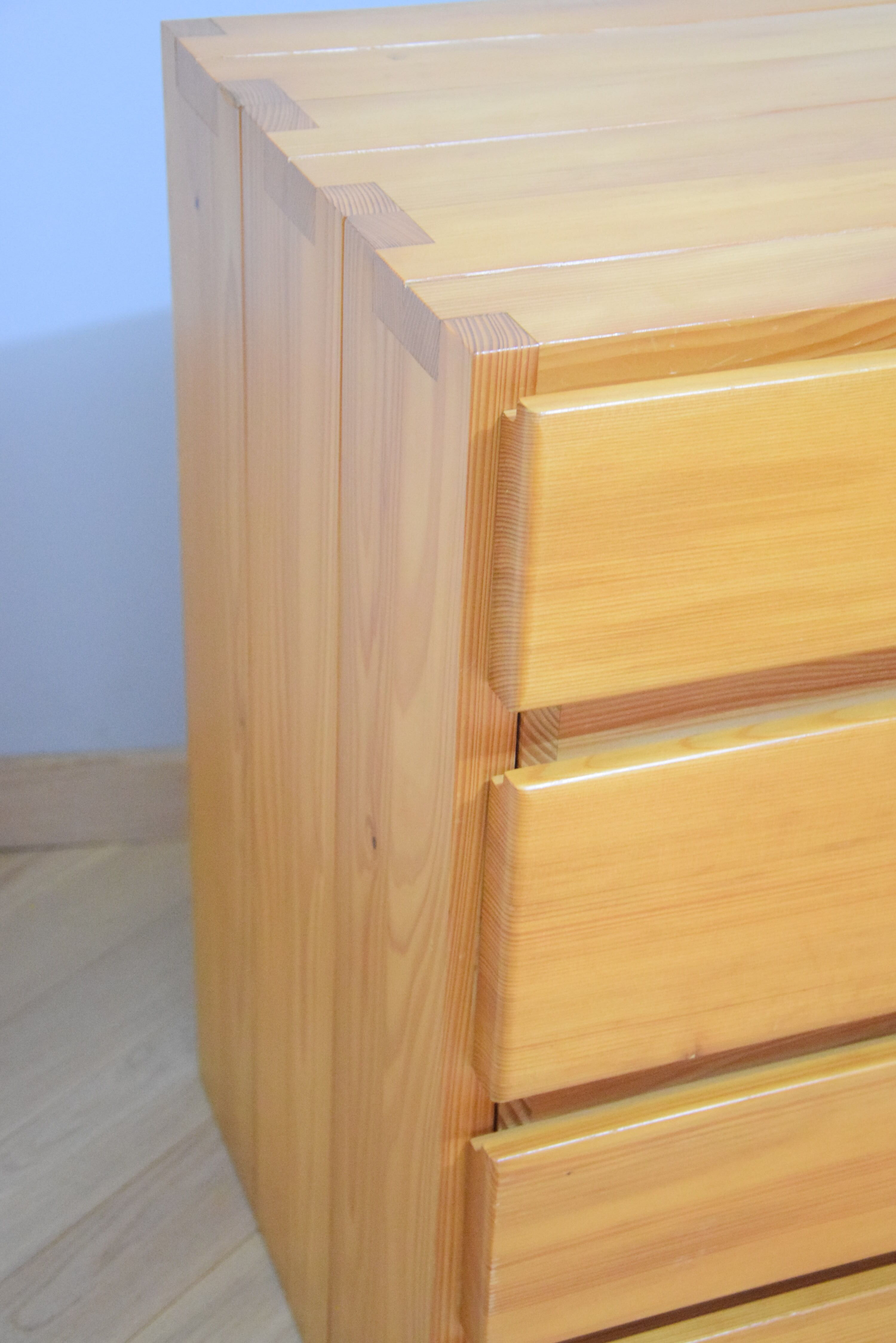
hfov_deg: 22.6
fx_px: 2238
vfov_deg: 33.4
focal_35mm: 60
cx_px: 448
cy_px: 672
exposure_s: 1/15
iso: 6400
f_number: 4.5
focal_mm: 40
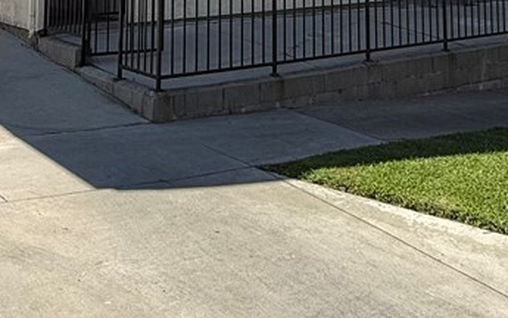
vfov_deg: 23.9
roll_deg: +0.5
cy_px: -142
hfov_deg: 45.1
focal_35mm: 44
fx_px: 609
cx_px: 295
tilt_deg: +6.2
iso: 64
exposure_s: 1/1001
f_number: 2.2
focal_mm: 2.22
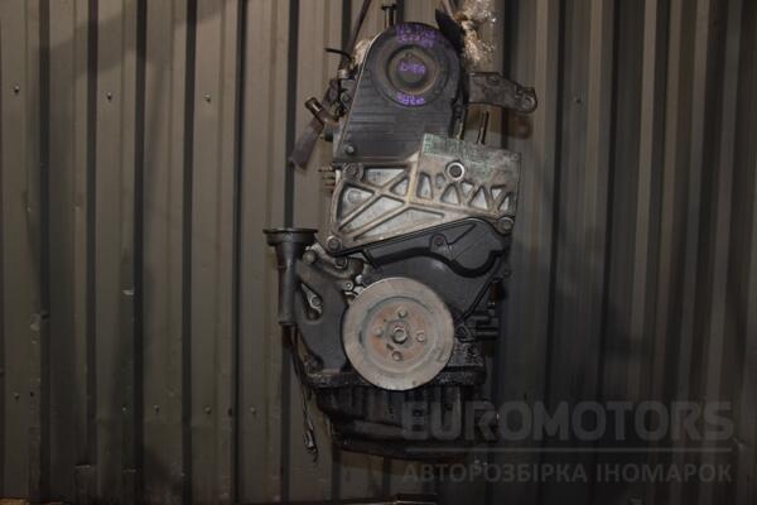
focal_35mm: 32
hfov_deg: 59.5
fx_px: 662
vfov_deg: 41.7
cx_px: 378
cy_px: 252
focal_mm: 21
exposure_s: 1/60
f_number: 5
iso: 800
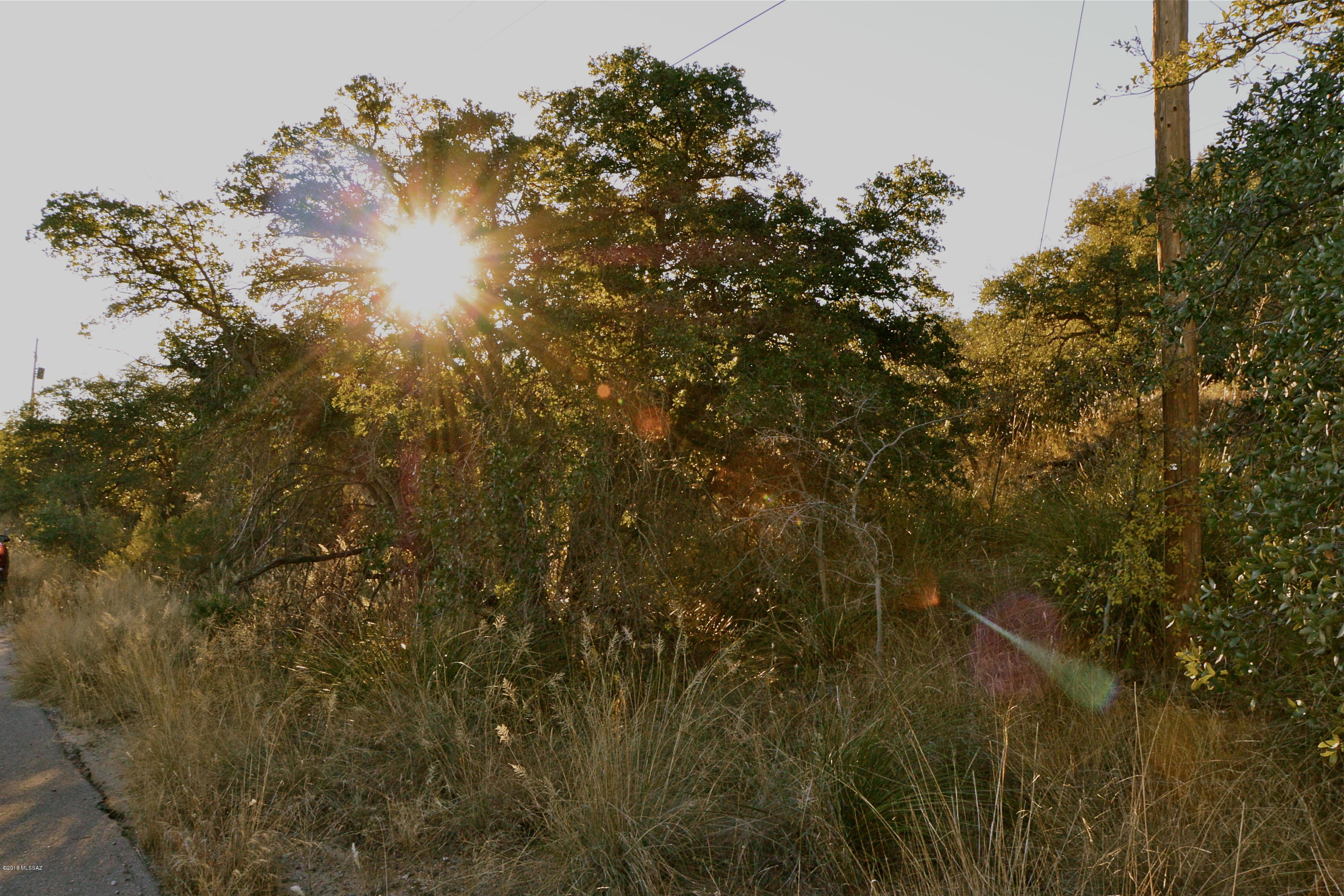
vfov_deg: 45.0
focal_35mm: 29
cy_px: 448
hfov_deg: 63.7
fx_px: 1083
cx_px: 672
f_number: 11
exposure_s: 1/60
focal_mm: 10.9
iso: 320
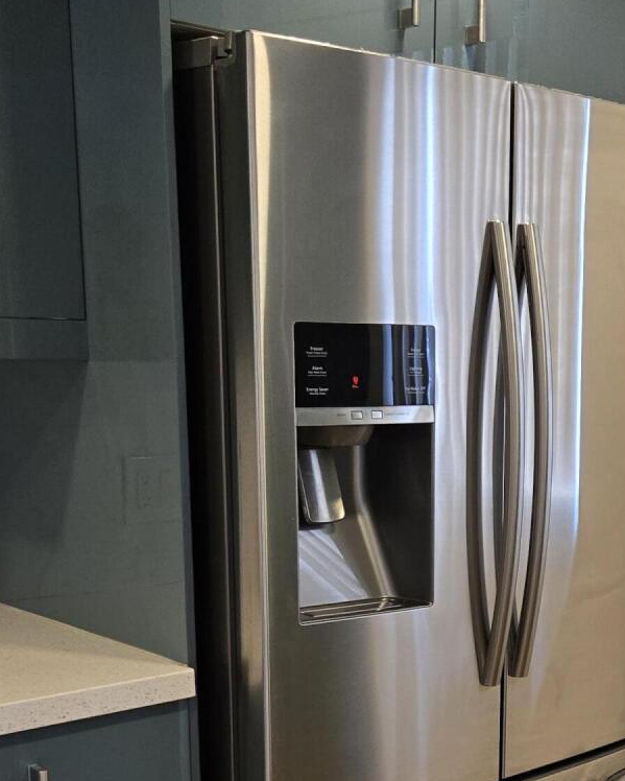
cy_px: 649
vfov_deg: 30.5
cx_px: 527
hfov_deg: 24.9
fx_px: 1386
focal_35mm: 60
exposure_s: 1/120
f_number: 1.8
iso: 160
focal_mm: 5.4
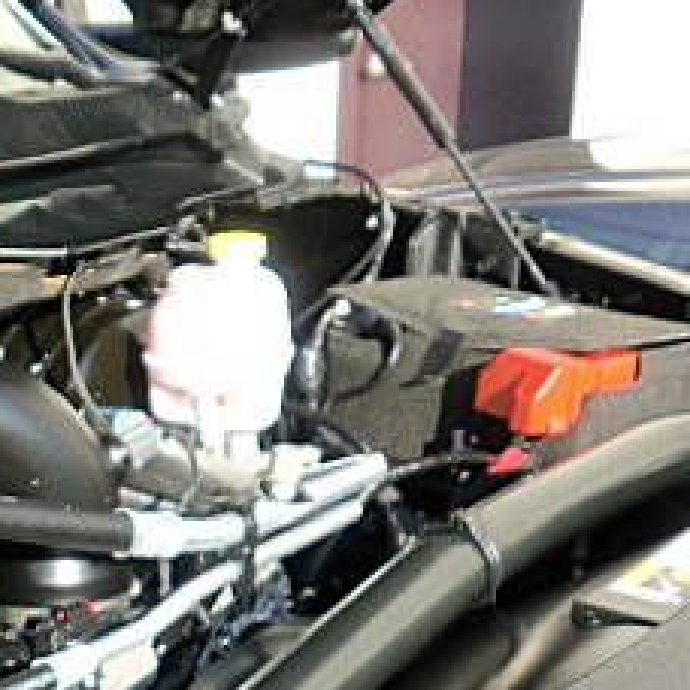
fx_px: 1736
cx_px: 61
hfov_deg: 21.9
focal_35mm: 77
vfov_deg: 21.9
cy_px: 648
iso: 64
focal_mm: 5.58
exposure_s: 1/250
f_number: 2.8
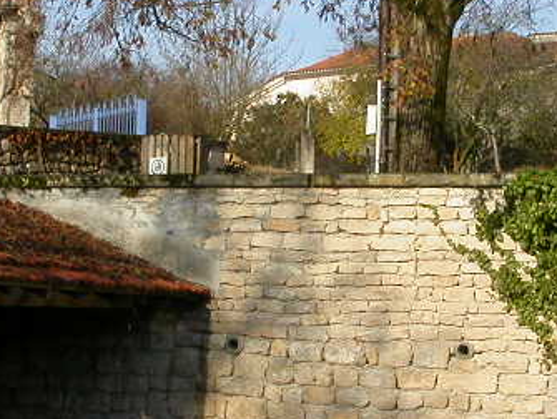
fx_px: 1869
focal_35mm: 116
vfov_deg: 12.8
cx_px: 406
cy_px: 201
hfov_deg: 16.9
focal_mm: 7.85
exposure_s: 1/364
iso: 100
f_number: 6.7
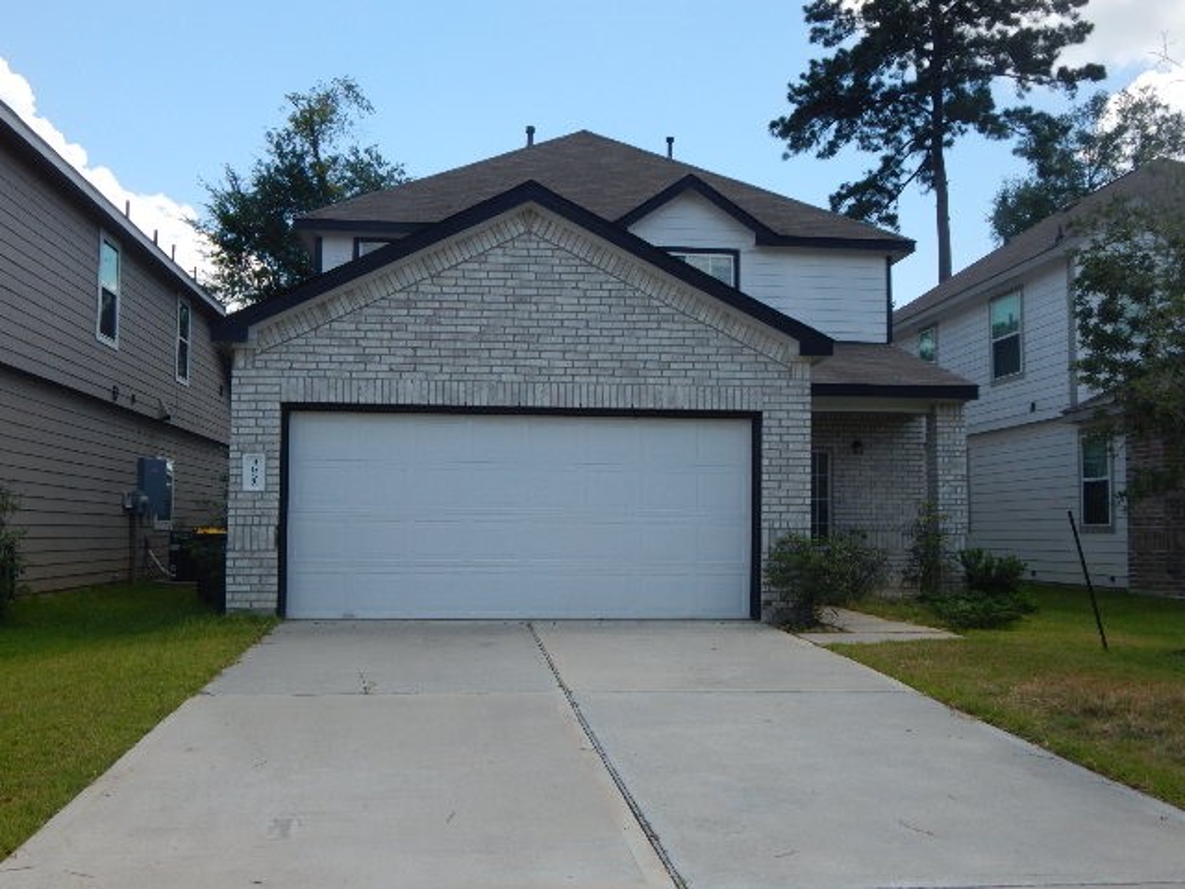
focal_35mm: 34
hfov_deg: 54.0
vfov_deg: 41.8
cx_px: 592
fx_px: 1164
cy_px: 444
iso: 125
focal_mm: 6.1
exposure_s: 1/800
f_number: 3.3
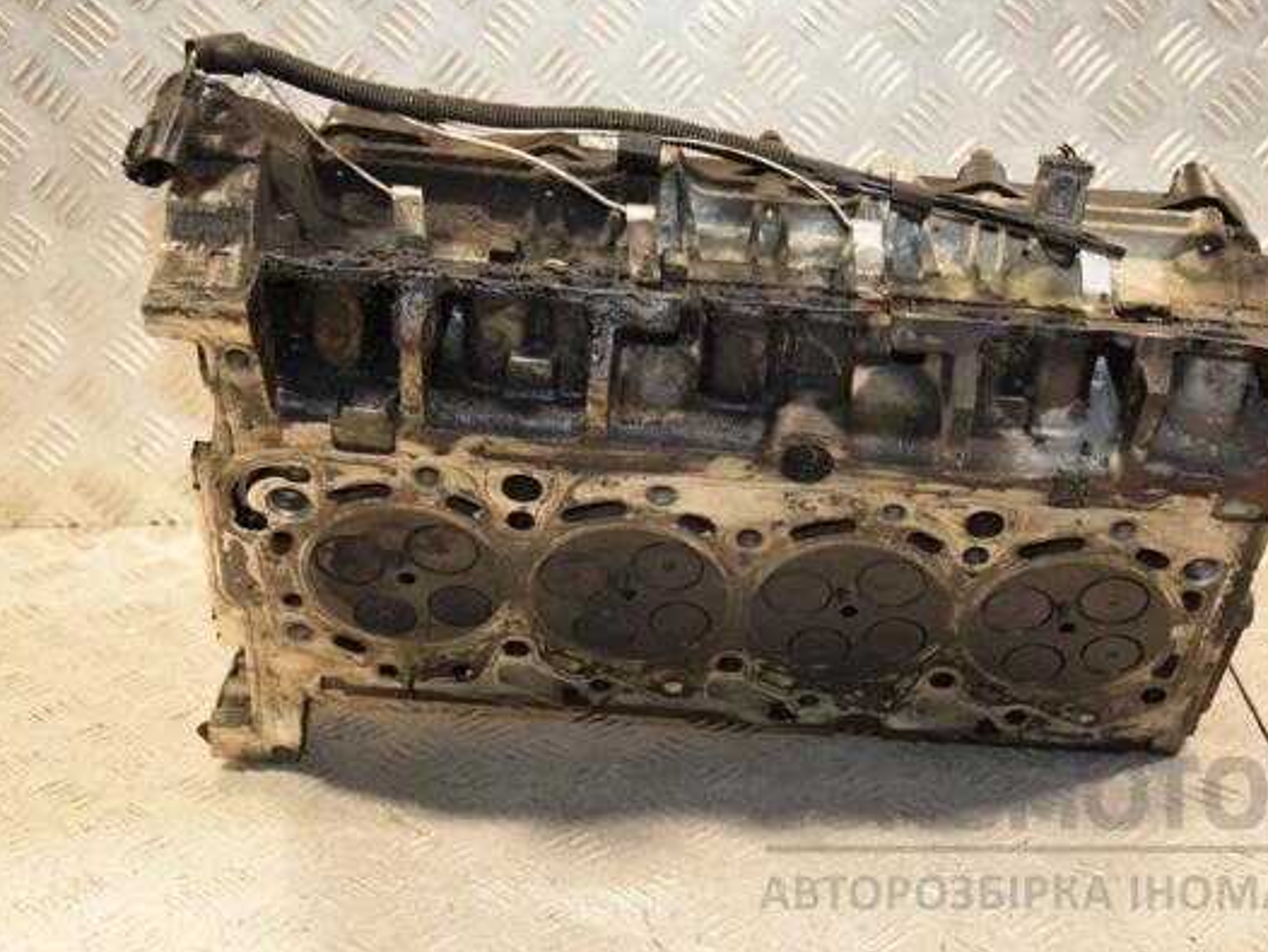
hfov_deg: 33.4
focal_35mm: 58
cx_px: 714
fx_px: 2109
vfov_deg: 25.4
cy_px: 472
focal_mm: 35
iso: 800
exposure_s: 1/125
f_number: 5
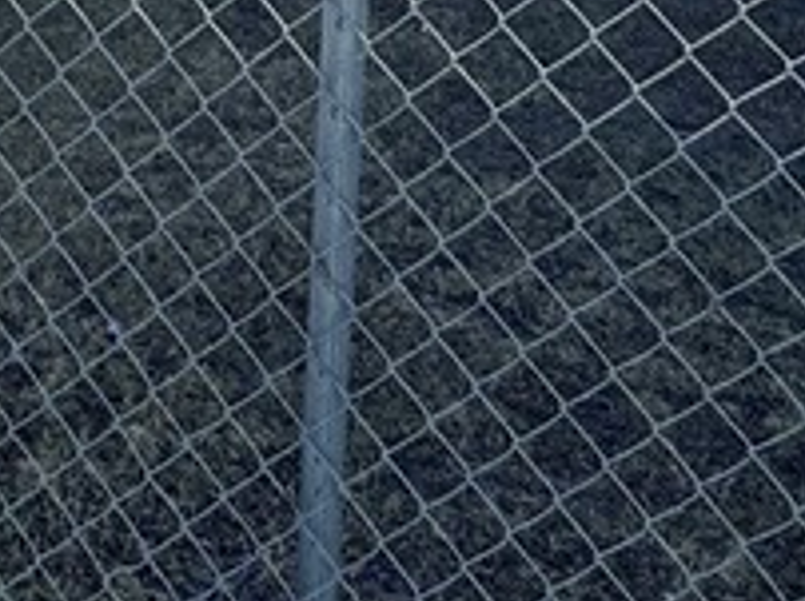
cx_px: -20
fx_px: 1649
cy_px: -310
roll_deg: -1.9
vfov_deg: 18.3
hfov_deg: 25.9
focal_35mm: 71
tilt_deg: -8.0
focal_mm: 2.22
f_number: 2.2
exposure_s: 1/565
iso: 40
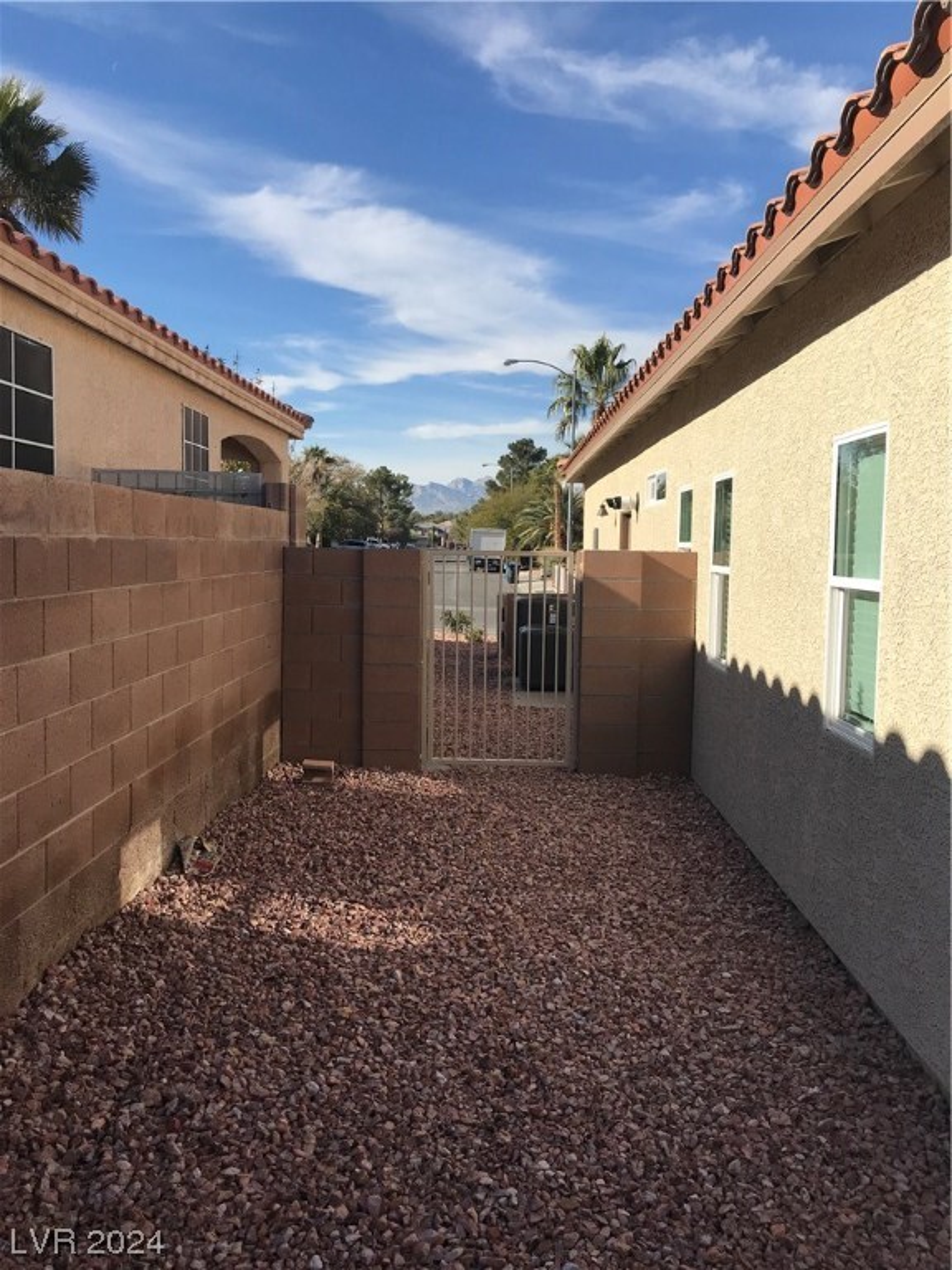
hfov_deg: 49.7
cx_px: 476
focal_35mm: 28
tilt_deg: -4.8
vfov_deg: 63.4
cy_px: 635
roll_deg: -0.7
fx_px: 1027
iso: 20
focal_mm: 3.99
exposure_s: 1/2519
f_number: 1.8
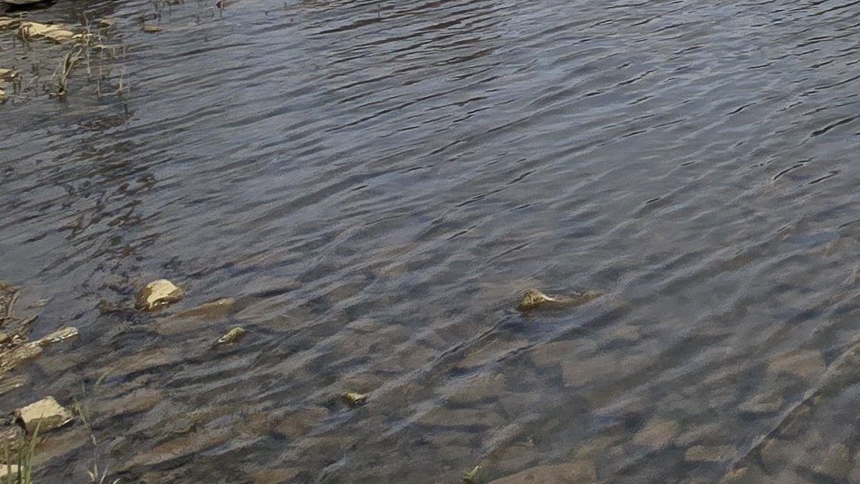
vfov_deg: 20.2
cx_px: 1249
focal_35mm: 51
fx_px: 1163
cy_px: -242
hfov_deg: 28.5
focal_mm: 2.2
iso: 50
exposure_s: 1/3238
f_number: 2.2
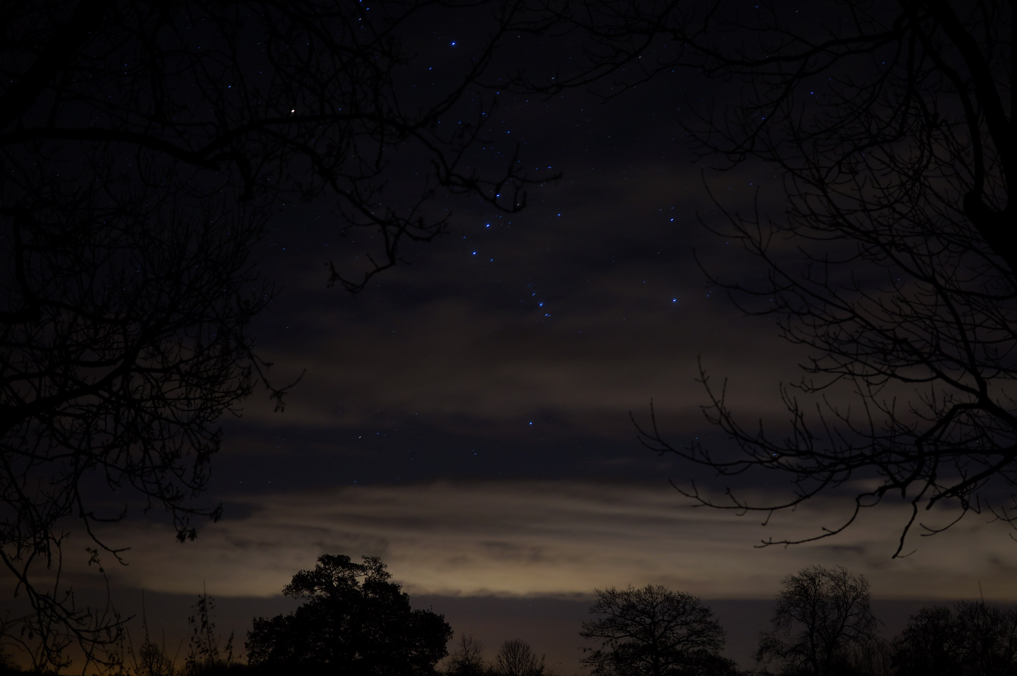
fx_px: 1270
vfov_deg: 29.8
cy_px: 338
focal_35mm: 45
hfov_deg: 43.6
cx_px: 508
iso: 200
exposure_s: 20
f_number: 2.8
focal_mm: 30
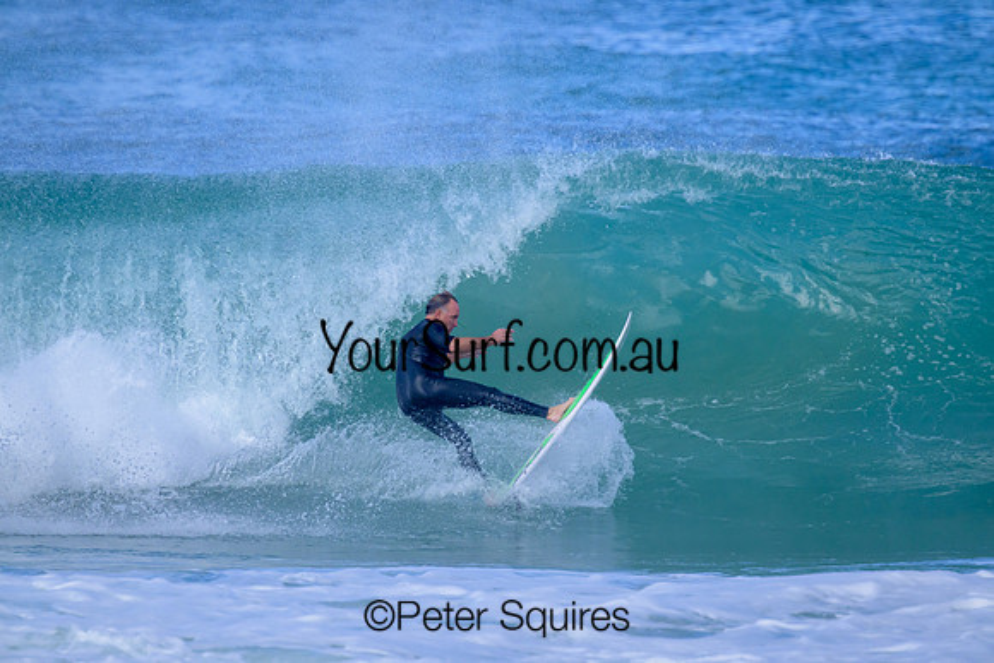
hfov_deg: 2.6
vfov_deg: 1.7
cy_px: 332
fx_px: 22093
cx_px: 497
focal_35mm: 800
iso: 2000
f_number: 11
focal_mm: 800
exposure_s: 1/2000
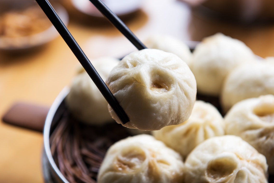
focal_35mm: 70
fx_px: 533
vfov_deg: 19.5
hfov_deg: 28.8
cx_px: 141
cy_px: 93
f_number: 5
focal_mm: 66
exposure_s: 1/160
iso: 200
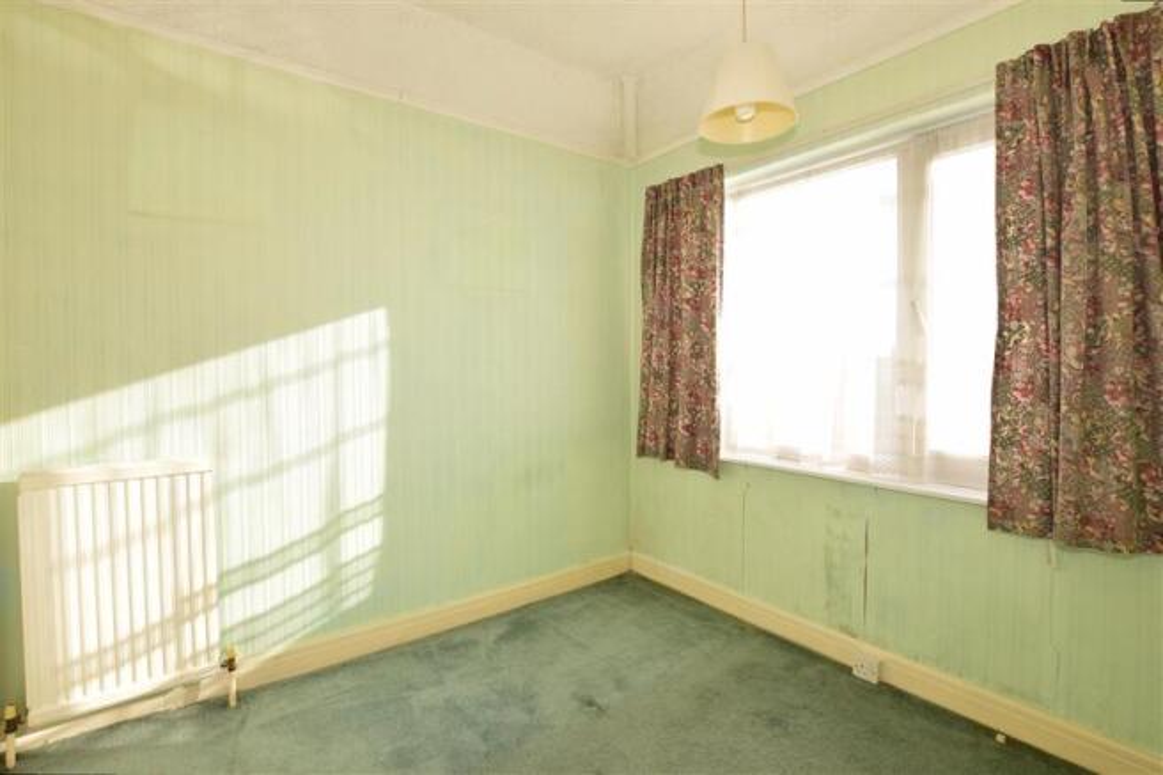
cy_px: 388
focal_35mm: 15
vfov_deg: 77.3
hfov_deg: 100.4
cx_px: 582
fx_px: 484
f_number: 8
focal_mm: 10
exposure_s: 1/200
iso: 400
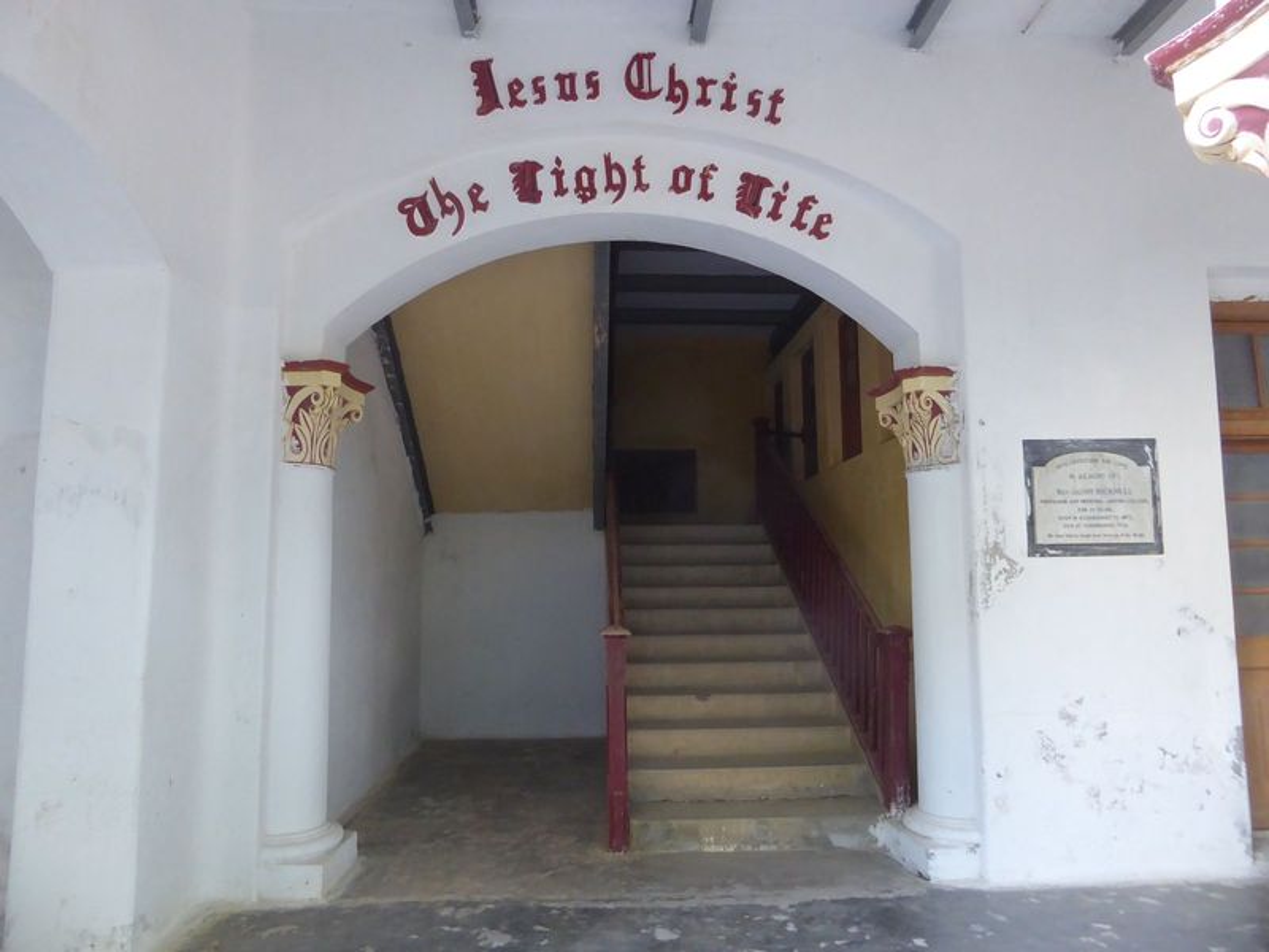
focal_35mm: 25
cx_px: 634
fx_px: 916
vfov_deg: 54.9
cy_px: 476
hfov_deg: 69.4
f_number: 3.3
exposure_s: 1/25
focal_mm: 4.3
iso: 400
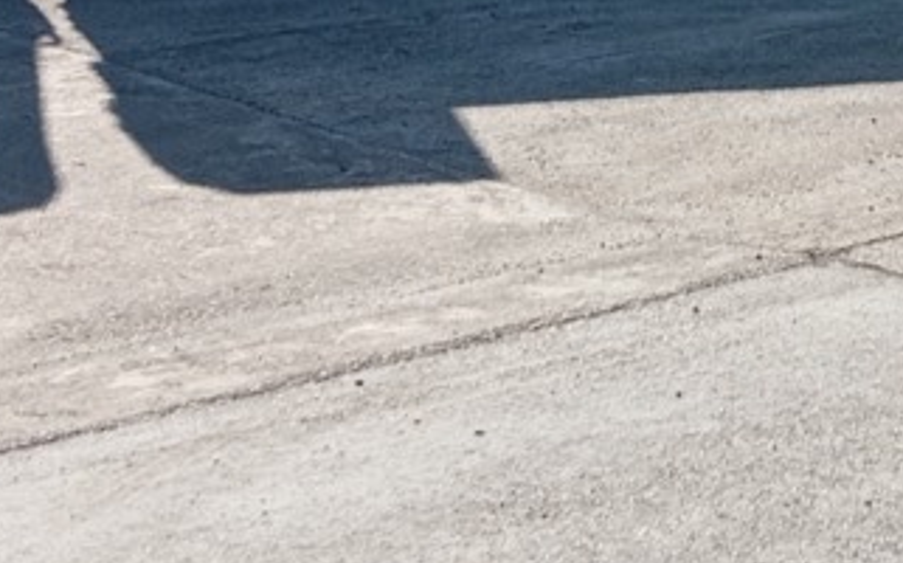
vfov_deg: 9.1
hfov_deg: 14.4
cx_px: 1167
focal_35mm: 139
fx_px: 3418
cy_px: -311
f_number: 1.8
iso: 56
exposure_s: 1/583
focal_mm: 4.22
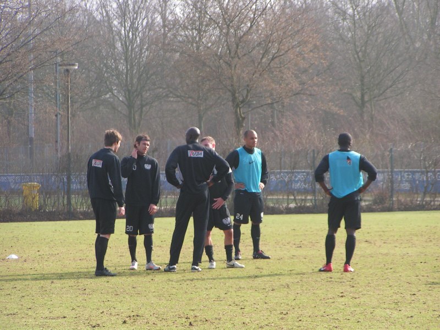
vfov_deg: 7.2
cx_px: 220
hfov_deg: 9.6
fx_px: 2618
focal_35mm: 206
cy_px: 165
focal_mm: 31.5
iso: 50
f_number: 3.5
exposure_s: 1/400
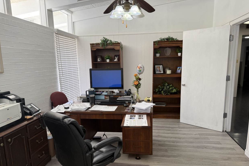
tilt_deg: -10.3
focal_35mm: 26
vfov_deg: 49.3
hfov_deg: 69.4
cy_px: 96
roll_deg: +1.5
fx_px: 180
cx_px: 125
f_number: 1.78
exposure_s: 1/121
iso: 100
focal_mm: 6.76
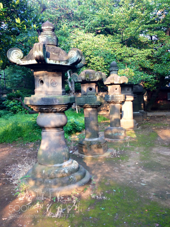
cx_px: 85
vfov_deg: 55.4
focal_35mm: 33
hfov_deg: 42.9
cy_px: 114
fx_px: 216
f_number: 2.4
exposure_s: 1/120
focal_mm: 4.13
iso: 100
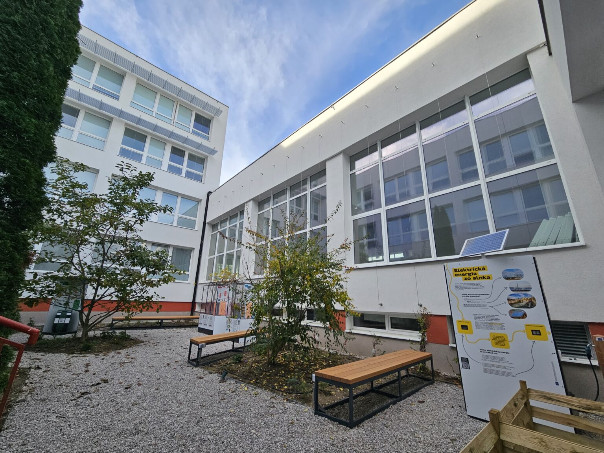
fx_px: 227
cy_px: 226
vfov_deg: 89.9
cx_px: 302
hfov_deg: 106.2
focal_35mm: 13
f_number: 2.2
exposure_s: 1/773
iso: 64
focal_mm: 2.2
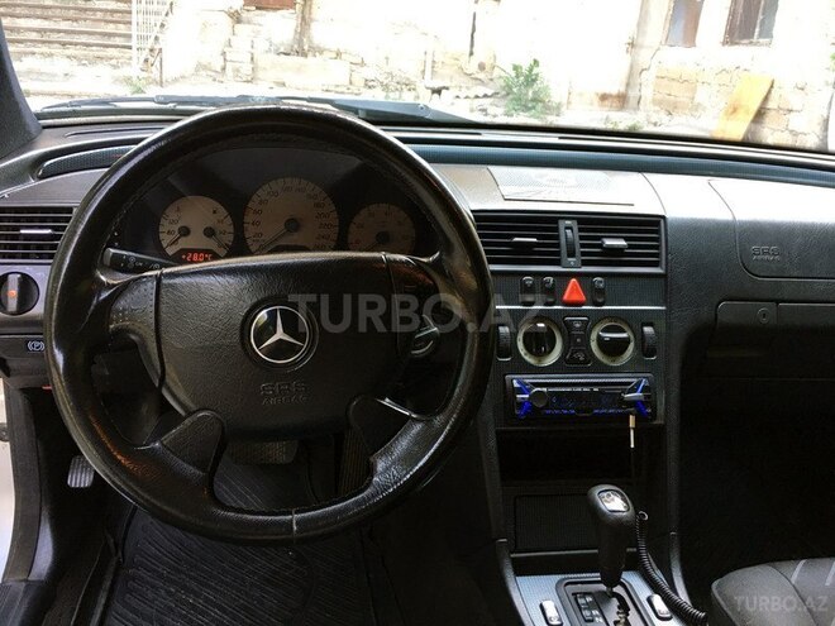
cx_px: 418
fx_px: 700
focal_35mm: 29
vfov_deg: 48.2
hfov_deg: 61.7
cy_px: 313
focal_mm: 4.15
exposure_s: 1/33
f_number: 2.2
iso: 40
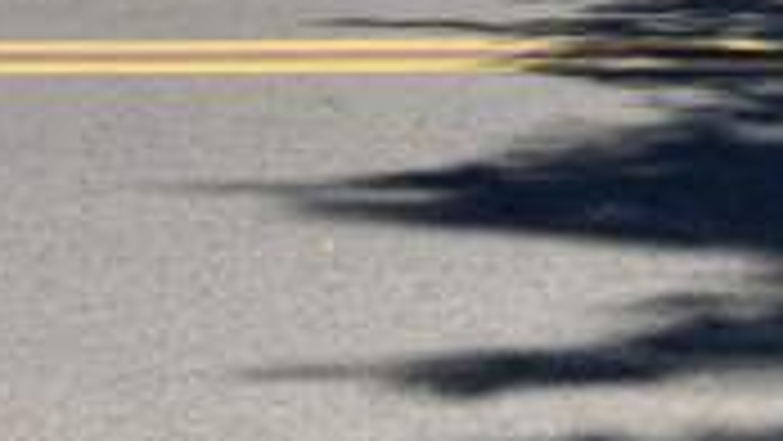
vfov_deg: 14.4
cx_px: 621
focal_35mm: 78
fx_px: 1620
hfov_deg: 26.7
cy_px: -230
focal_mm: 4.25
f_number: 1.8
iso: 25
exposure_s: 1/1205
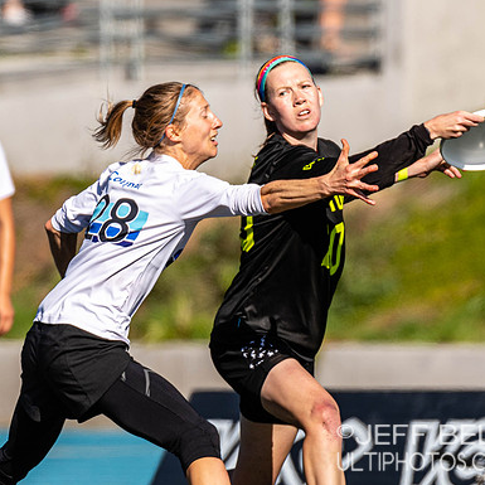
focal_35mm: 1173
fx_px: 18594
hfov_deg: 1.5
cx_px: 290
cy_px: 190
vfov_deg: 1.5
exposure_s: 1/1250
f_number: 4
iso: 100
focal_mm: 400
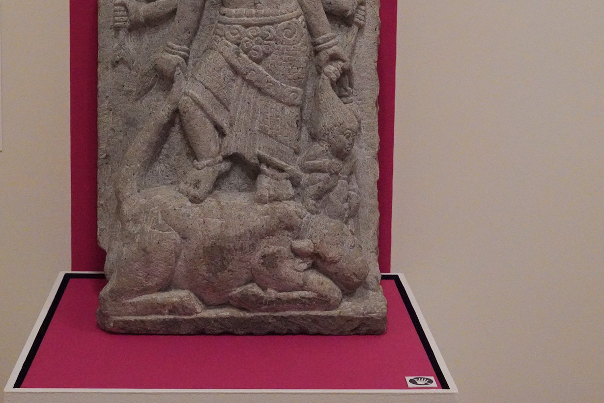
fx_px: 1174
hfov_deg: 28.8
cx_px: 239
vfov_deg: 19.3
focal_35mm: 70
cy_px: 83
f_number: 9
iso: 12800
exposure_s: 1/100
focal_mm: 43
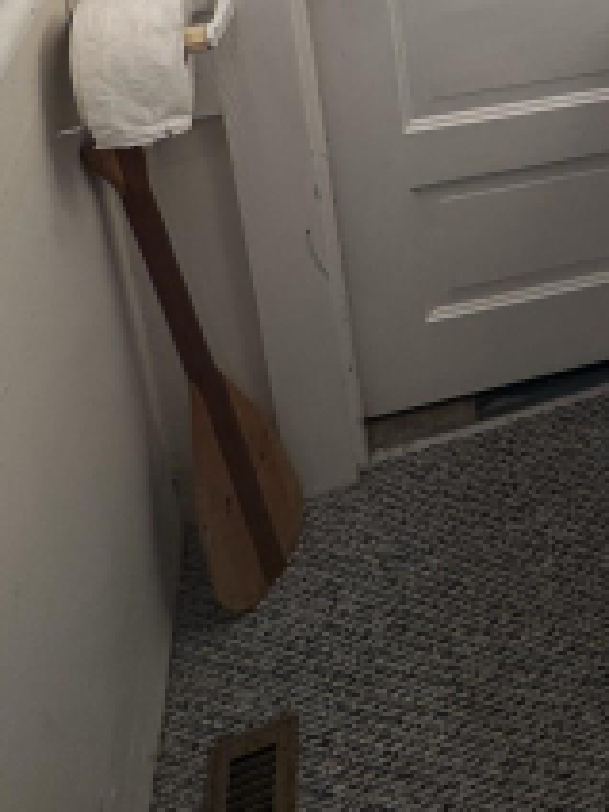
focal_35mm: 44
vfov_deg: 33.5
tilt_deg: -17.6
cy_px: -197
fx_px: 1032
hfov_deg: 27.6
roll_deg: -0.6
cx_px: 785
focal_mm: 2.22
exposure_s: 1/120
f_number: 2.2
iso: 50
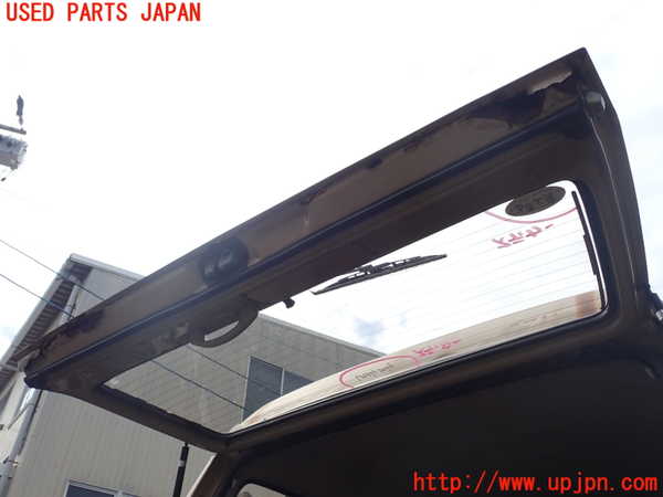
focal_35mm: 30
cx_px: 332
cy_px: 248
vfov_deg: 46.8
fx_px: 575
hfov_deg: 60.0
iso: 100
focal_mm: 5.4
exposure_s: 1/160
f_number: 9
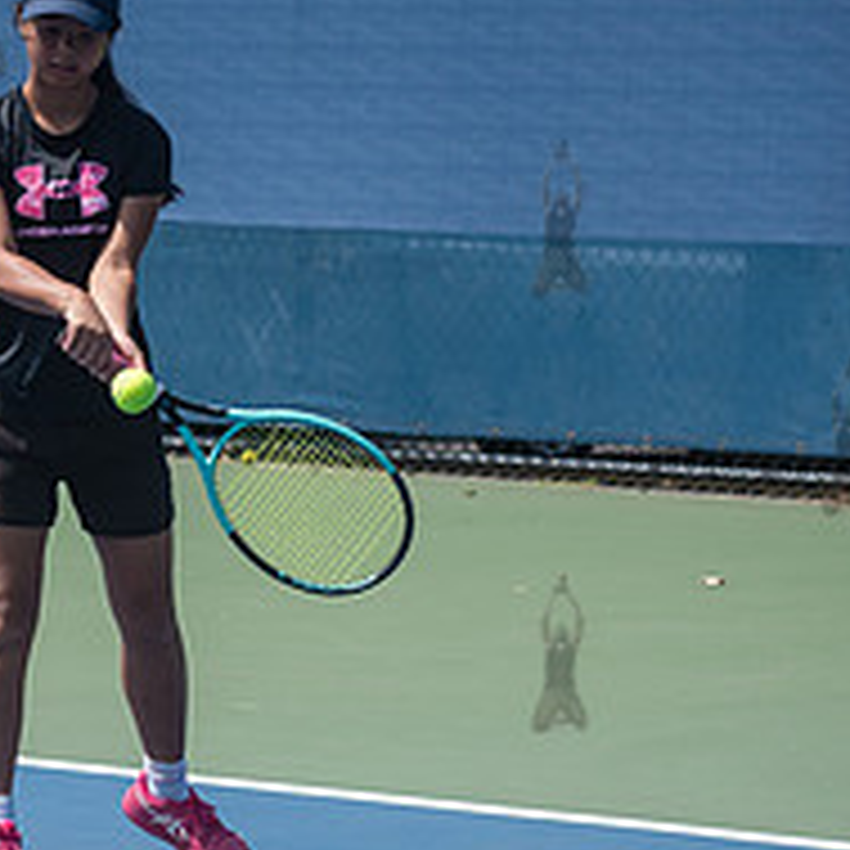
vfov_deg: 5.5
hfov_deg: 5.4
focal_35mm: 321
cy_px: 345
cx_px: 40
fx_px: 8918
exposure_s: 1/1250
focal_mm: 105
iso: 200
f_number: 4.5
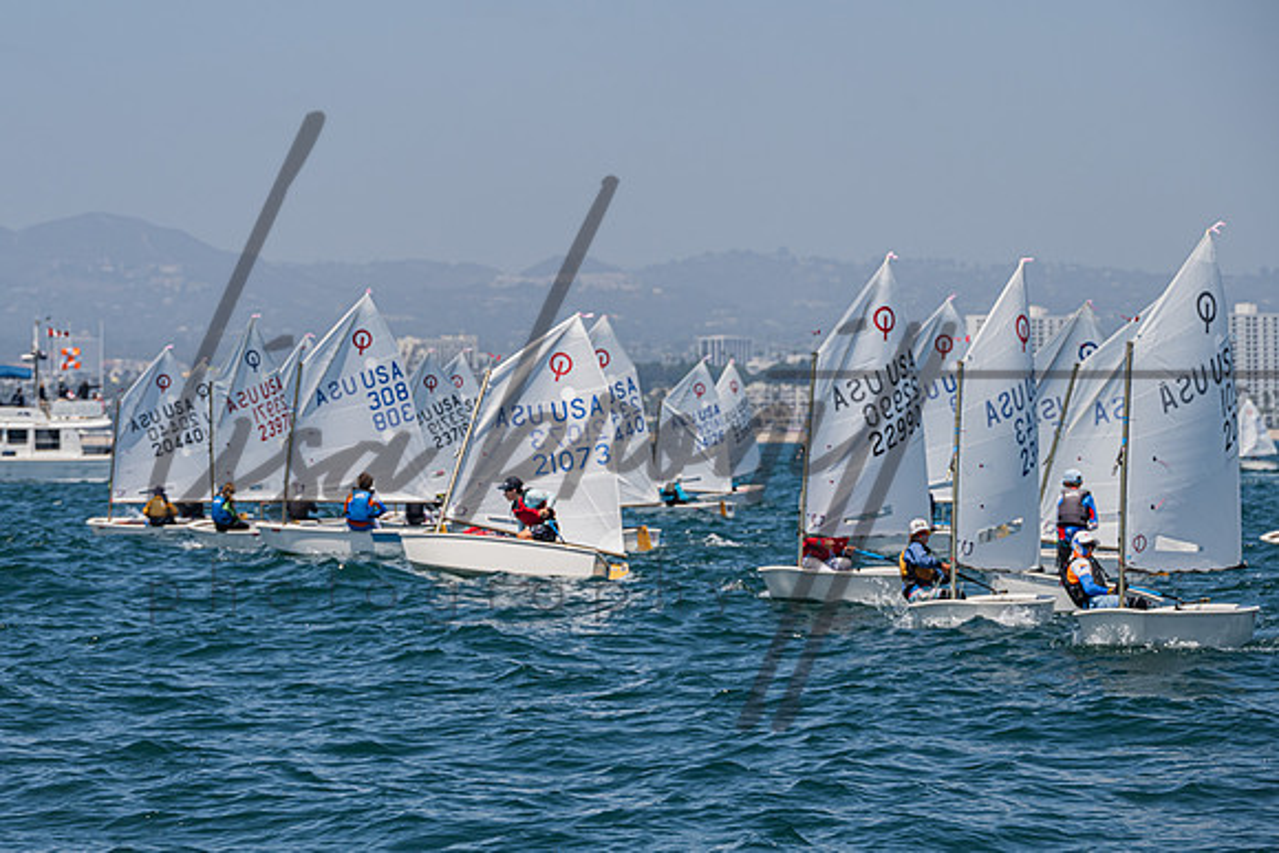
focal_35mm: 182
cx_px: 522
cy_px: 429
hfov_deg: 11.3
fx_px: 6474
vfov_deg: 7.5
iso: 250
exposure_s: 1/1000
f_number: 7.1
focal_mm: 140
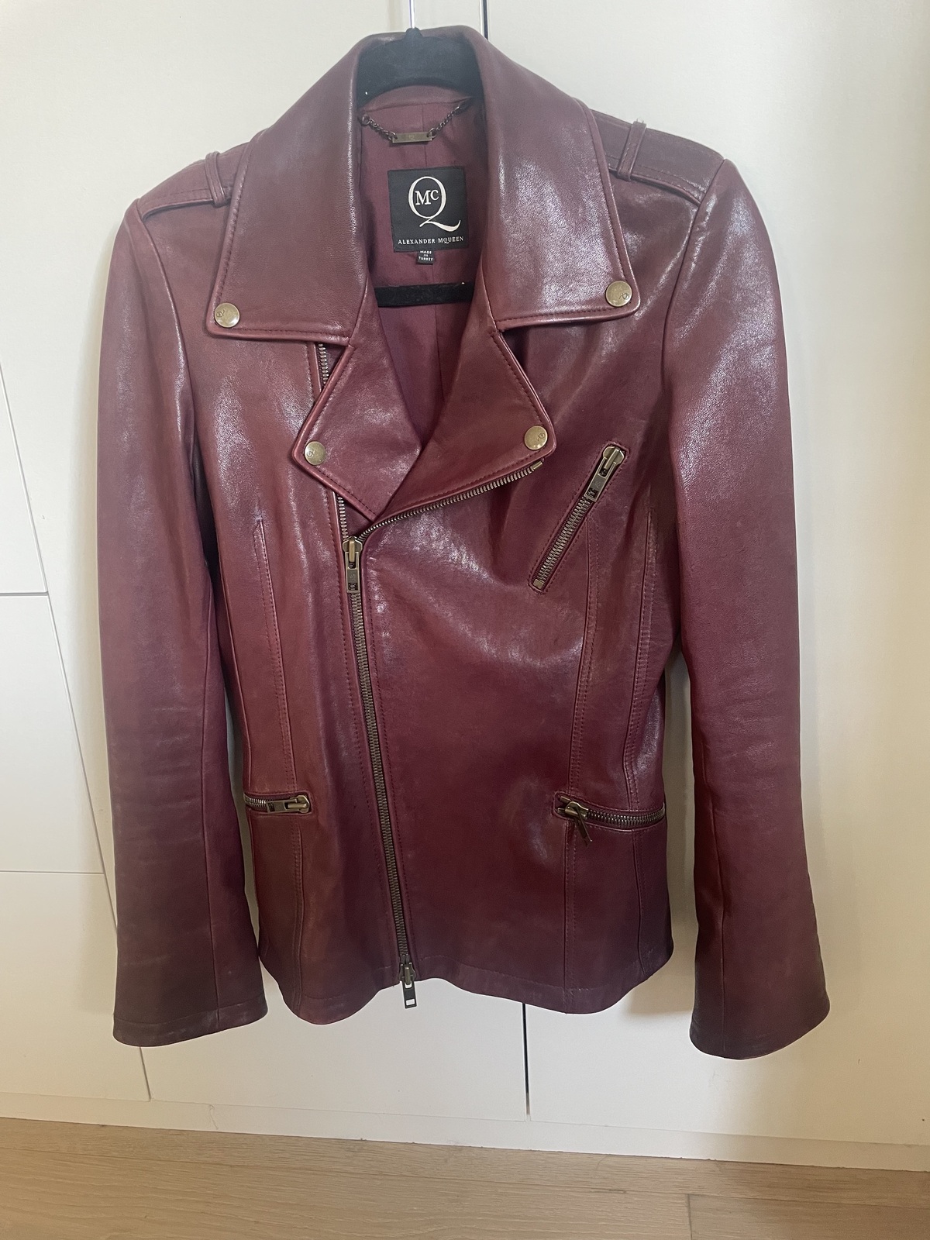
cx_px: 465
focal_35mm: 26
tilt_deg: -18.8
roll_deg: +3.3
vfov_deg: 67.3
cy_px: 620
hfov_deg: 53.1
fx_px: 931
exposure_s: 1/60
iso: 200
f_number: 1.6
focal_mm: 4.2
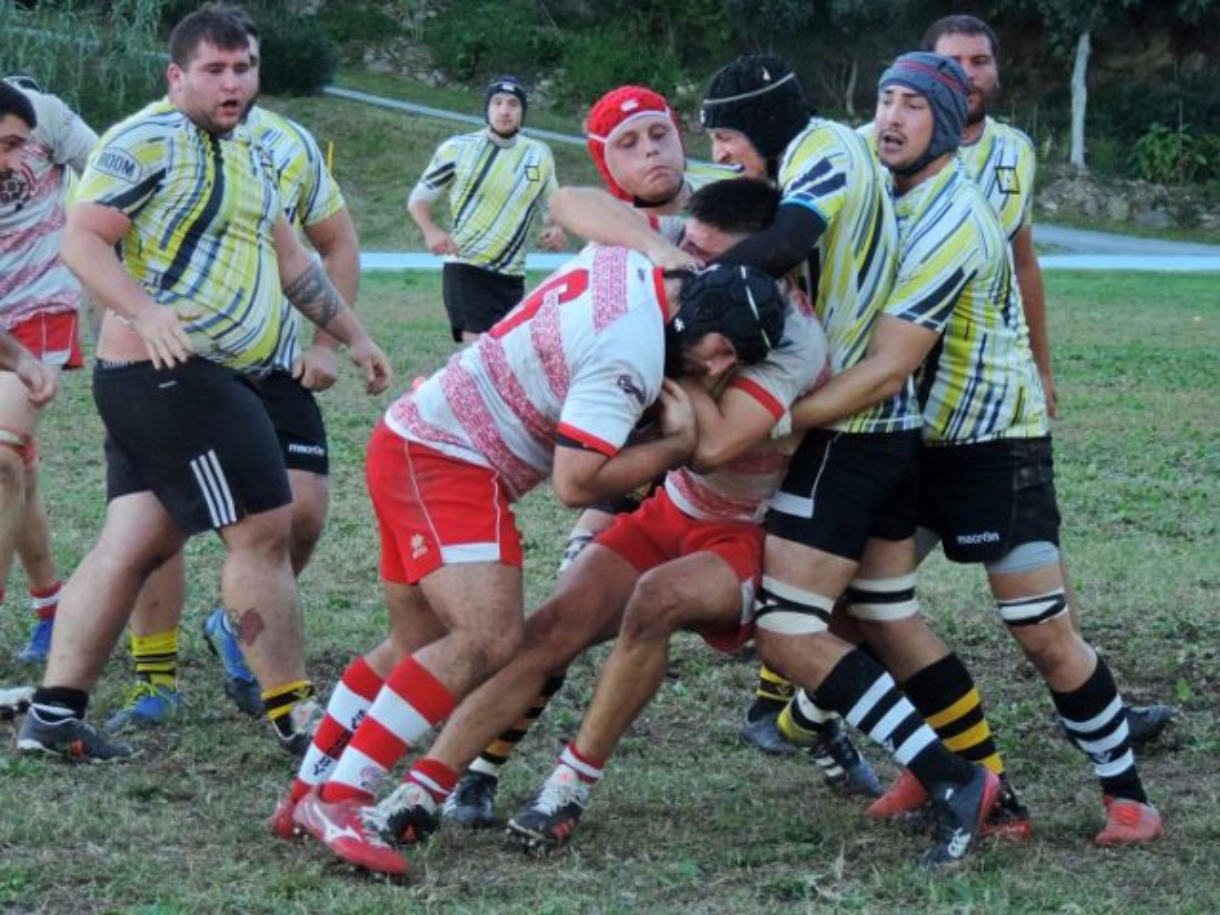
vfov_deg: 8.7
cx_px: 610
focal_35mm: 170
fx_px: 5991
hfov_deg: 11.6
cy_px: 458
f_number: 4.5
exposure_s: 1/500
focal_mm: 30.3
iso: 800
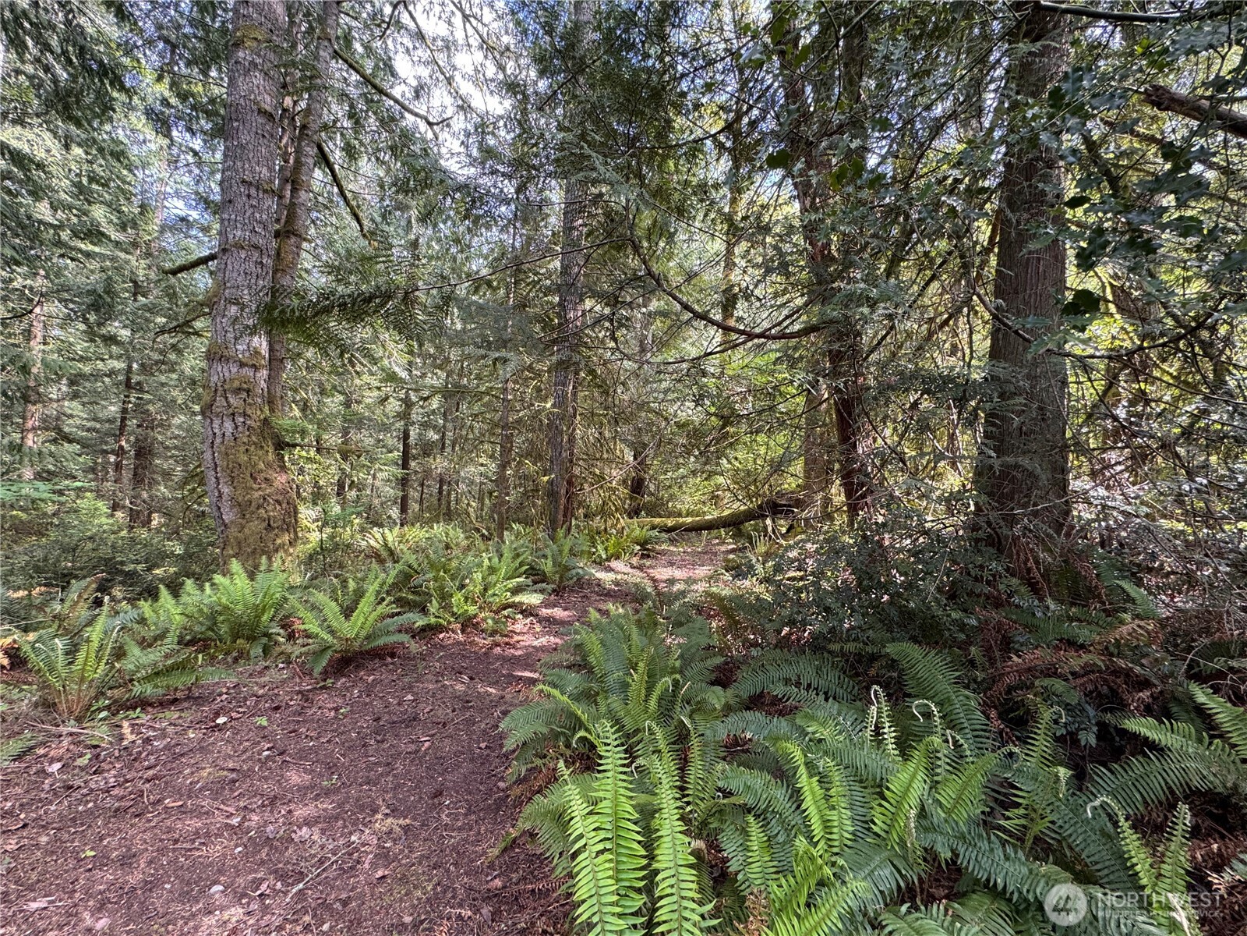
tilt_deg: -0.7
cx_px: 624
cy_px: 468
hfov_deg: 102.1
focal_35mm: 14
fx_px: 504
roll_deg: -3.0
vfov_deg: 85.7
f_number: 2.2
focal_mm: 2.22
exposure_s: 1/99
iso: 160
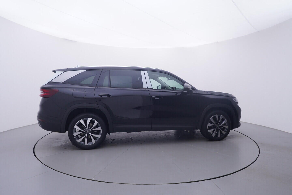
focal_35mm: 22
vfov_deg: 56.2
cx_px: 146
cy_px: 98
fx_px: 183
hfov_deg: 77.3
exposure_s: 1/80
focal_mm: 15
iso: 200
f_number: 5
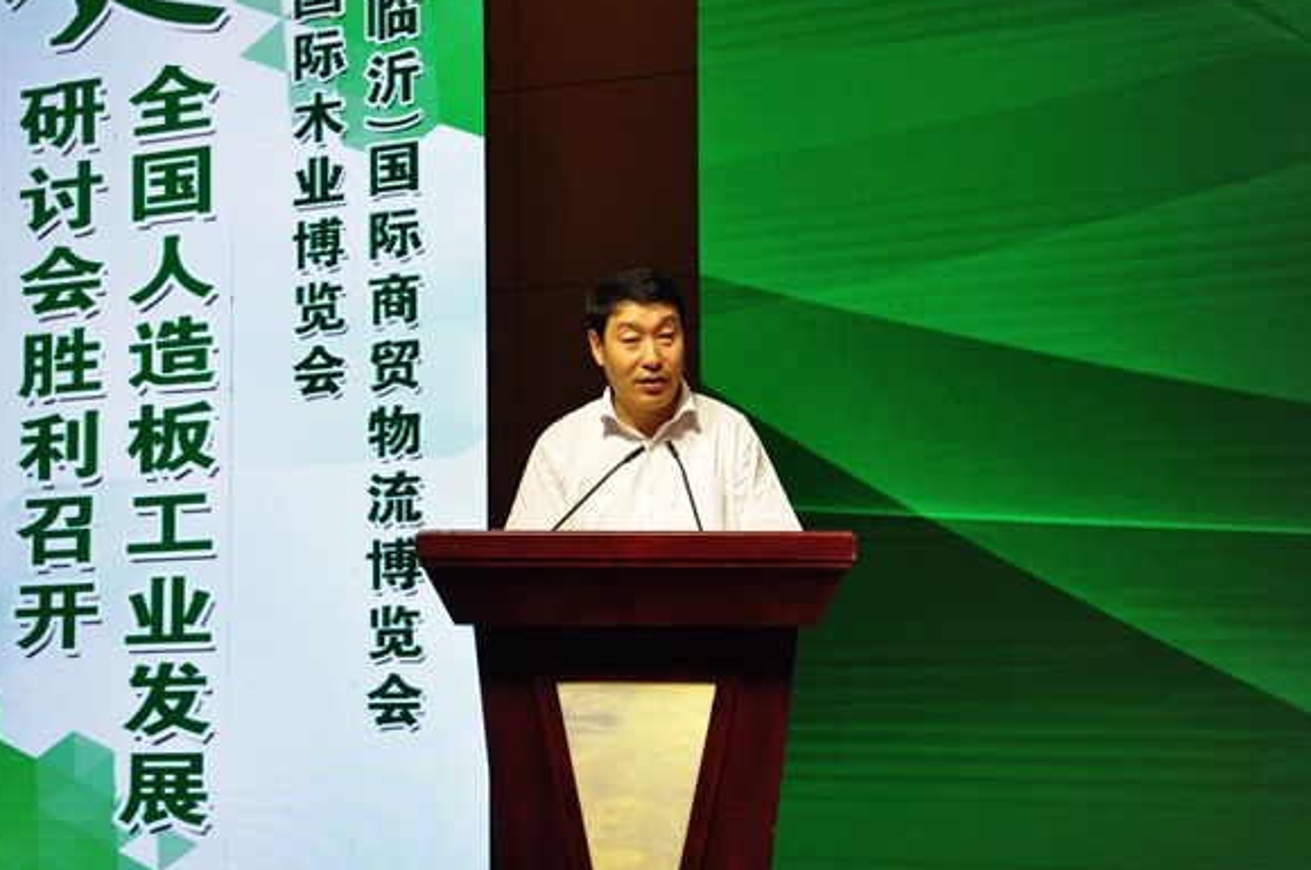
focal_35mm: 59
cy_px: 440
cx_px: 662
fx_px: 2146
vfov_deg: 22.9
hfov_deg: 34.0
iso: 500
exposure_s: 1/100
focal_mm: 38
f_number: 5
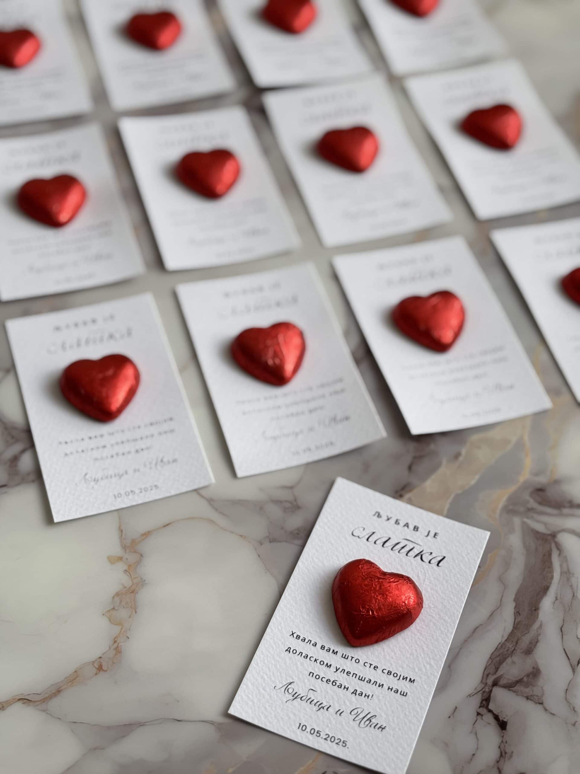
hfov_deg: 28.0
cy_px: 387
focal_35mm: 52
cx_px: 290
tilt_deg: -51.9
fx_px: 1162
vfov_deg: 36.8
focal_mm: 5.96
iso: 50
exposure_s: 1/91
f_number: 1.6
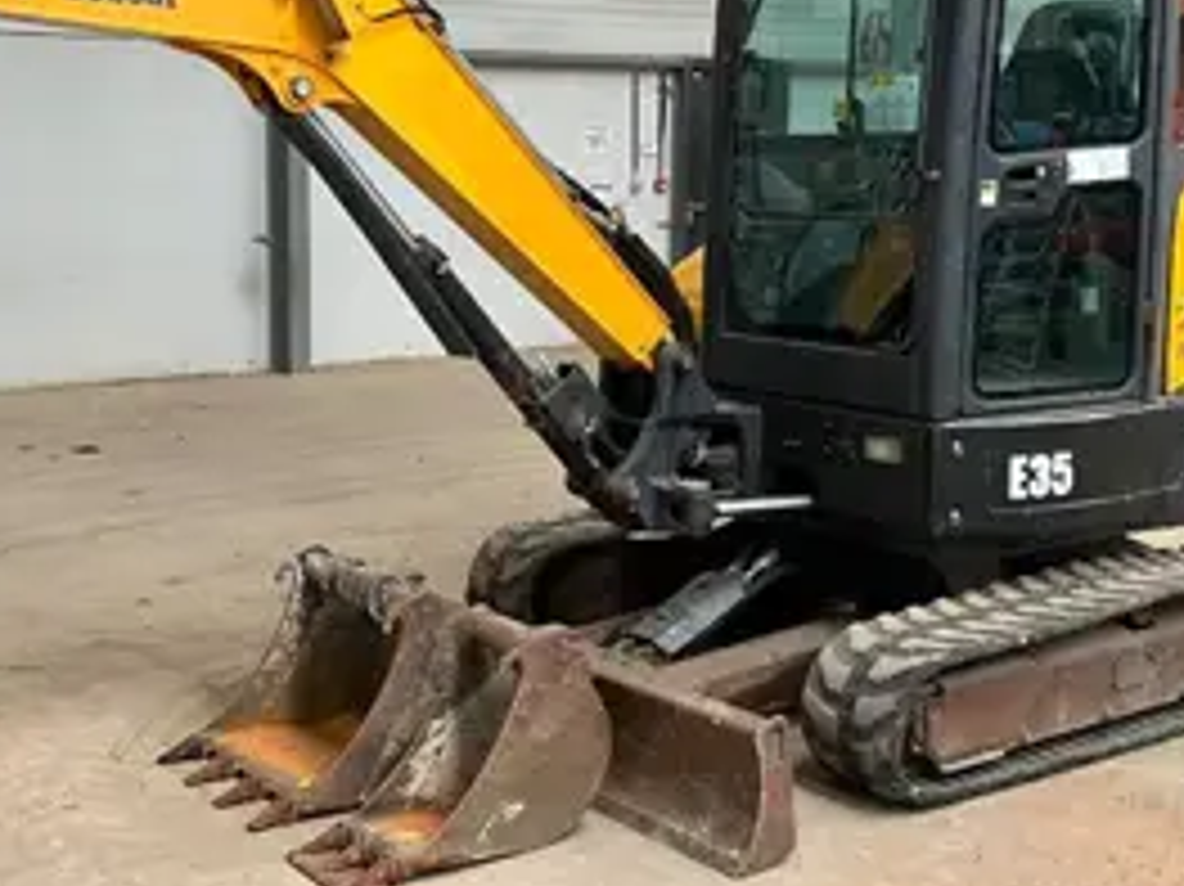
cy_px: 360
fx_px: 1812
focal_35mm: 53
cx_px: 477
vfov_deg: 27.5
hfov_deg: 36.1
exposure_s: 1/60
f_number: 1.8
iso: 80
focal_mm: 3
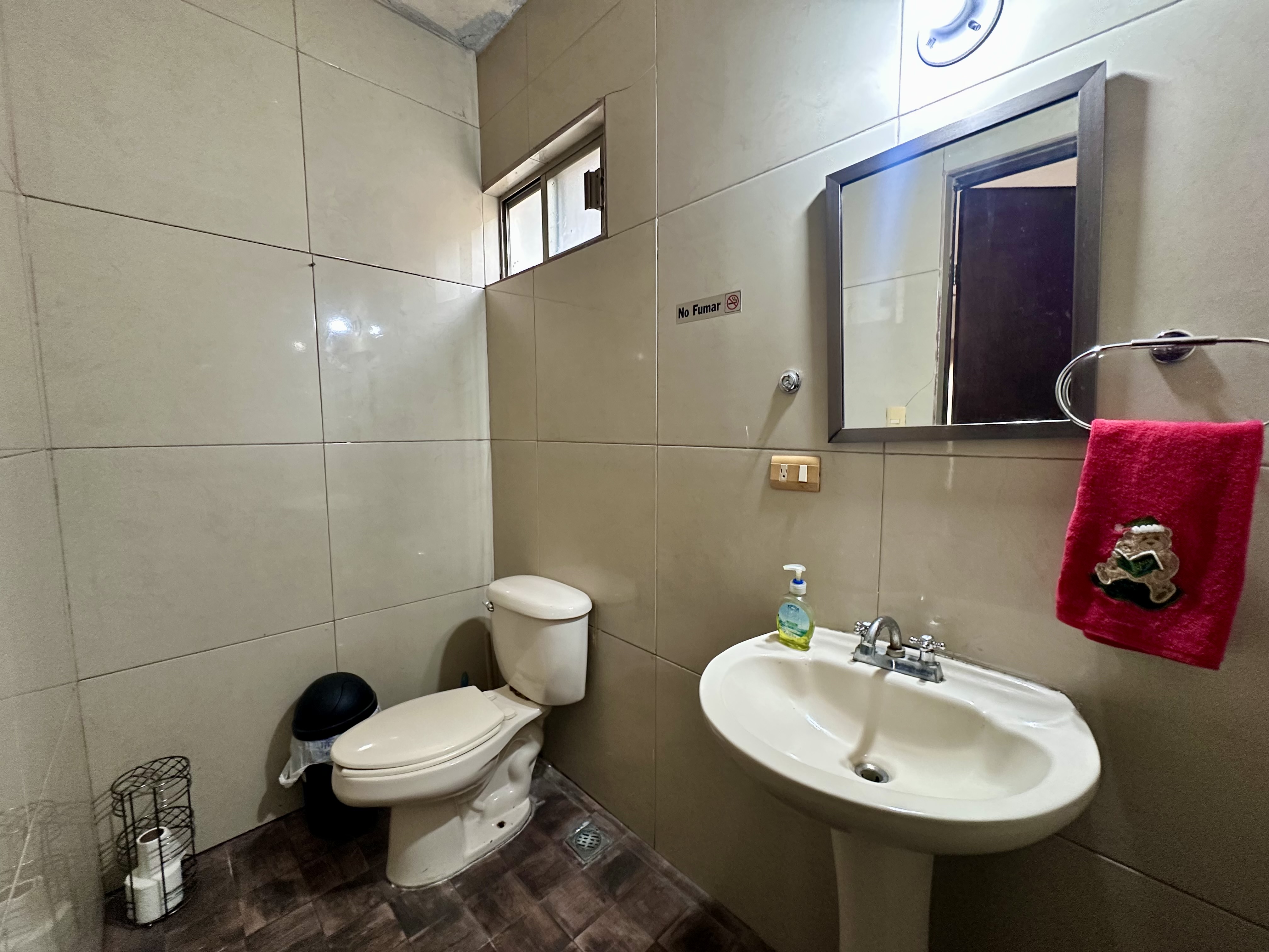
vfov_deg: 85.7
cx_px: 634
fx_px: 513
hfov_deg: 102.1
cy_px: 476
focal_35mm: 14
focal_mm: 2.22
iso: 400
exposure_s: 1/60
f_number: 2.2
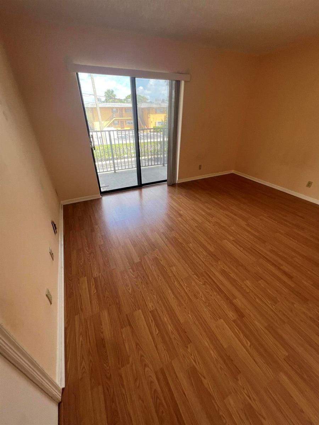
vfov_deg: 106.2
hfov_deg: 89.9
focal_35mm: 13
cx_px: 160
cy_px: 212
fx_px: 160
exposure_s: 1/120
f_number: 1.8
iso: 40
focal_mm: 1.57
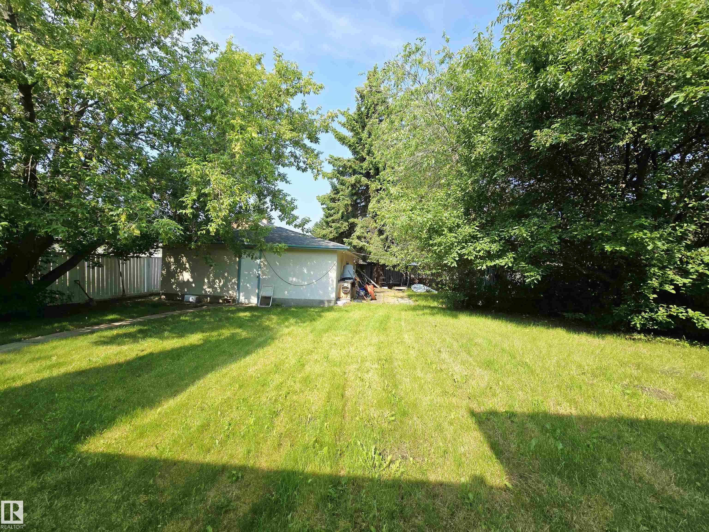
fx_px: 266
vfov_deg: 89.9
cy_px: 266
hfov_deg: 106.2
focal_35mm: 13
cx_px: 354
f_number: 2.2
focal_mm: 2.2
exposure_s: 1/919
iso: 50
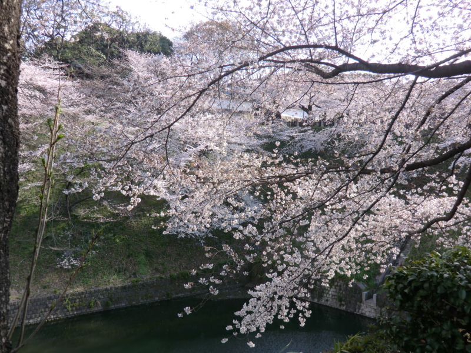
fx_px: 463
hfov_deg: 54.0
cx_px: 236
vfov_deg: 41.8
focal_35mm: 34
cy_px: 176
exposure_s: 1/160
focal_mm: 6.1
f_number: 3.6
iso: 64
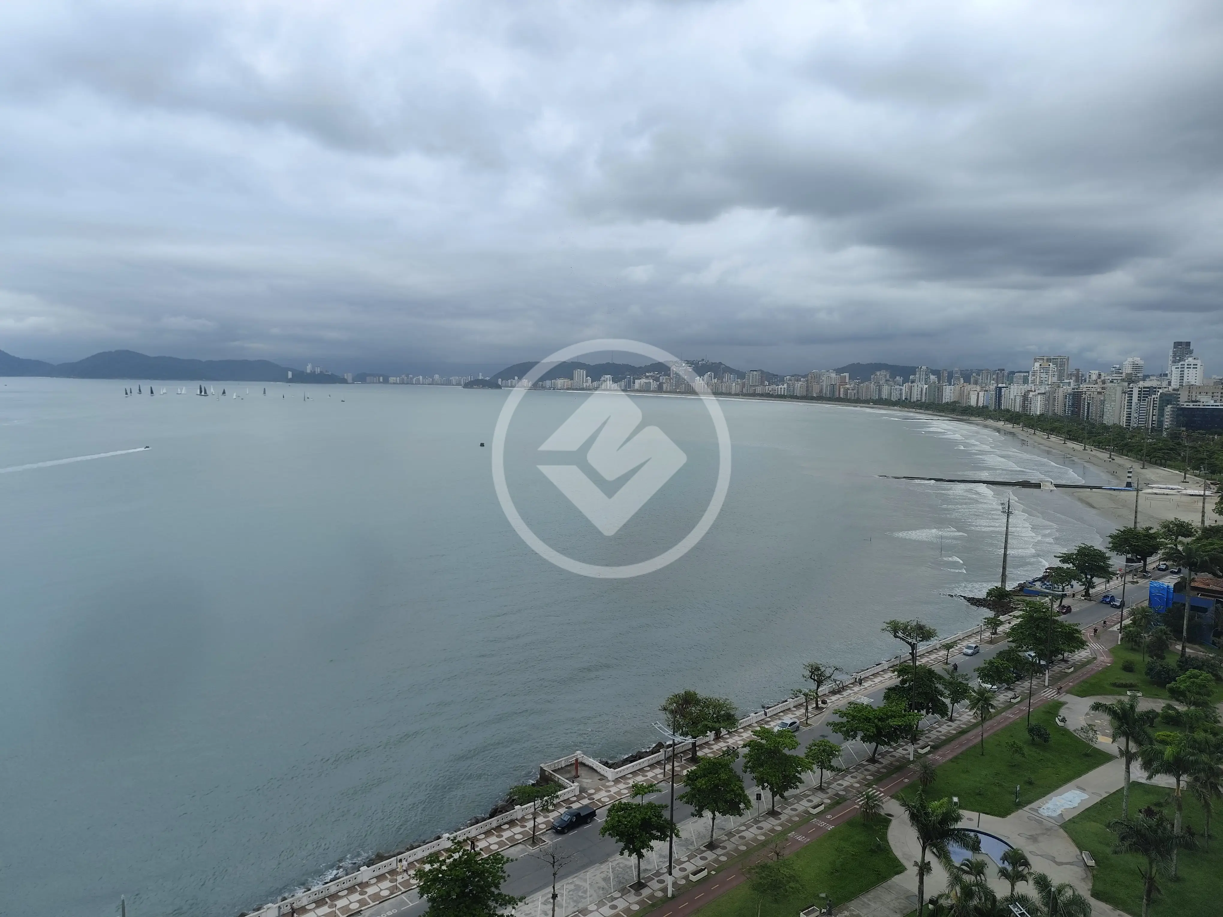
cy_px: 458
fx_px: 813
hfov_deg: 73.9
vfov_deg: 58.9
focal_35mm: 23
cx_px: 612
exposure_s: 1/873
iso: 50
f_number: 1.65
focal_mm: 6.19
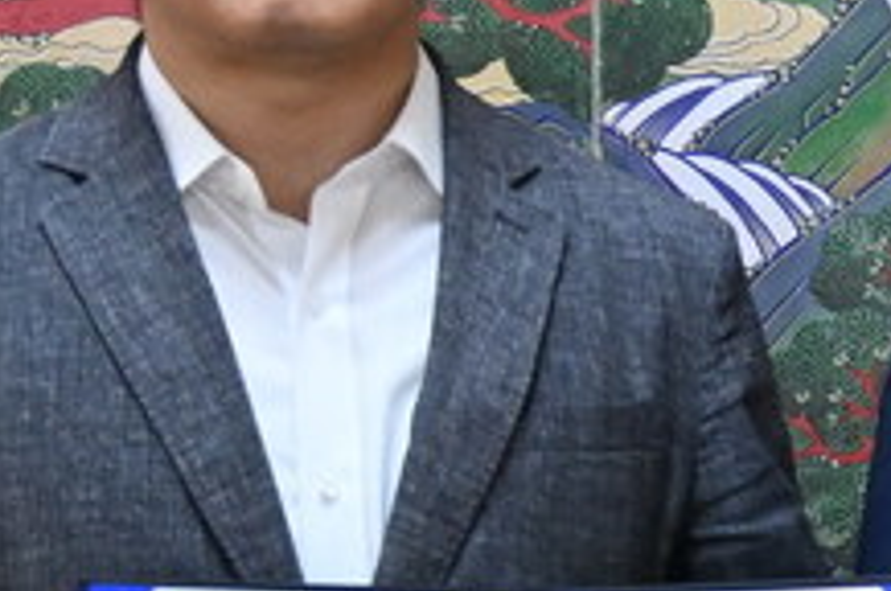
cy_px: 248
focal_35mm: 323
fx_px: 7982
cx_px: 1347
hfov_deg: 6.3
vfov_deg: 4.2
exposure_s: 1/160
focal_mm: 50
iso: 4000
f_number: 5.6
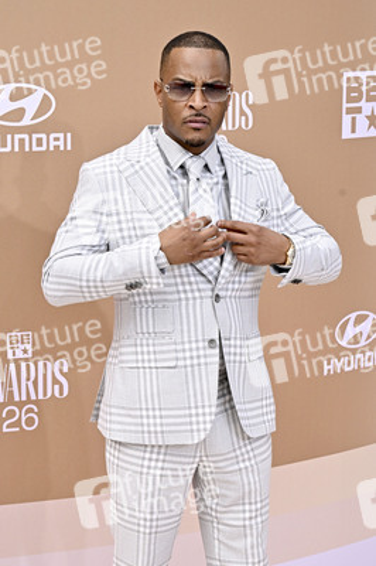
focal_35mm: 66
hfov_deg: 20.6
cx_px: 188
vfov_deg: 30.5
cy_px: 283
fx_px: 1036
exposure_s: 1/320
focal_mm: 66
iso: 400
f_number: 10
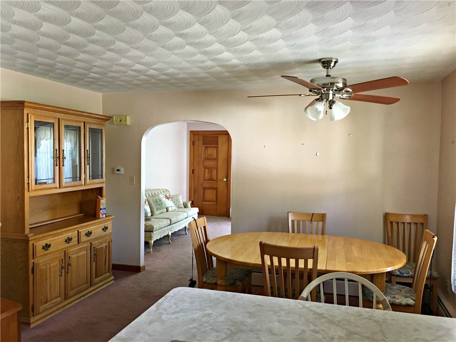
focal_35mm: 29
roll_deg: -0.6
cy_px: 171
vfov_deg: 48.2
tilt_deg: -2.6
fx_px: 382
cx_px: 228
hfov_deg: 61.7
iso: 160
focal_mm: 4.15
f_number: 2.2
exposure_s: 1/30
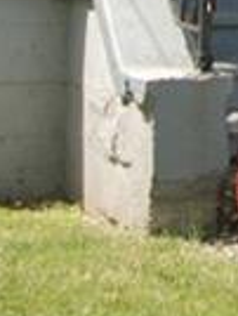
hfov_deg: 6.5
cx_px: 518
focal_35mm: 220
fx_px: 2010
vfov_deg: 8.3
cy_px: -439
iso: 100
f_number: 6.3
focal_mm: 20
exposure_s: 1/160
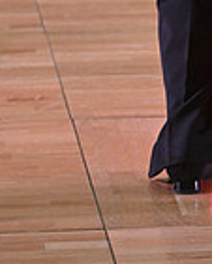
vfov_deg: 4.1
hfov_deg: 3.3
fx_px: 3627
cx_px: 260
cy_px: -251
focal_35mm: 463
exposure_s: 1/320
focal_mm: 120
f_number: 4
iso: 2000
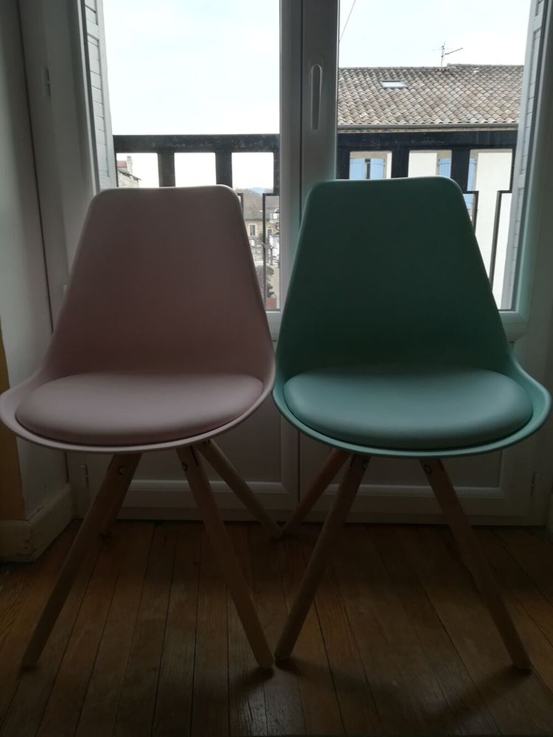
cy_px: 368
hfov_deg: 53.1
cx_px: 276
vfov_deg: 67.3
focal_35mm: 26
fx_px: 554
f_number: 2.2
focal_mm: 3.83
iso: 80
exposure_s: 1/40
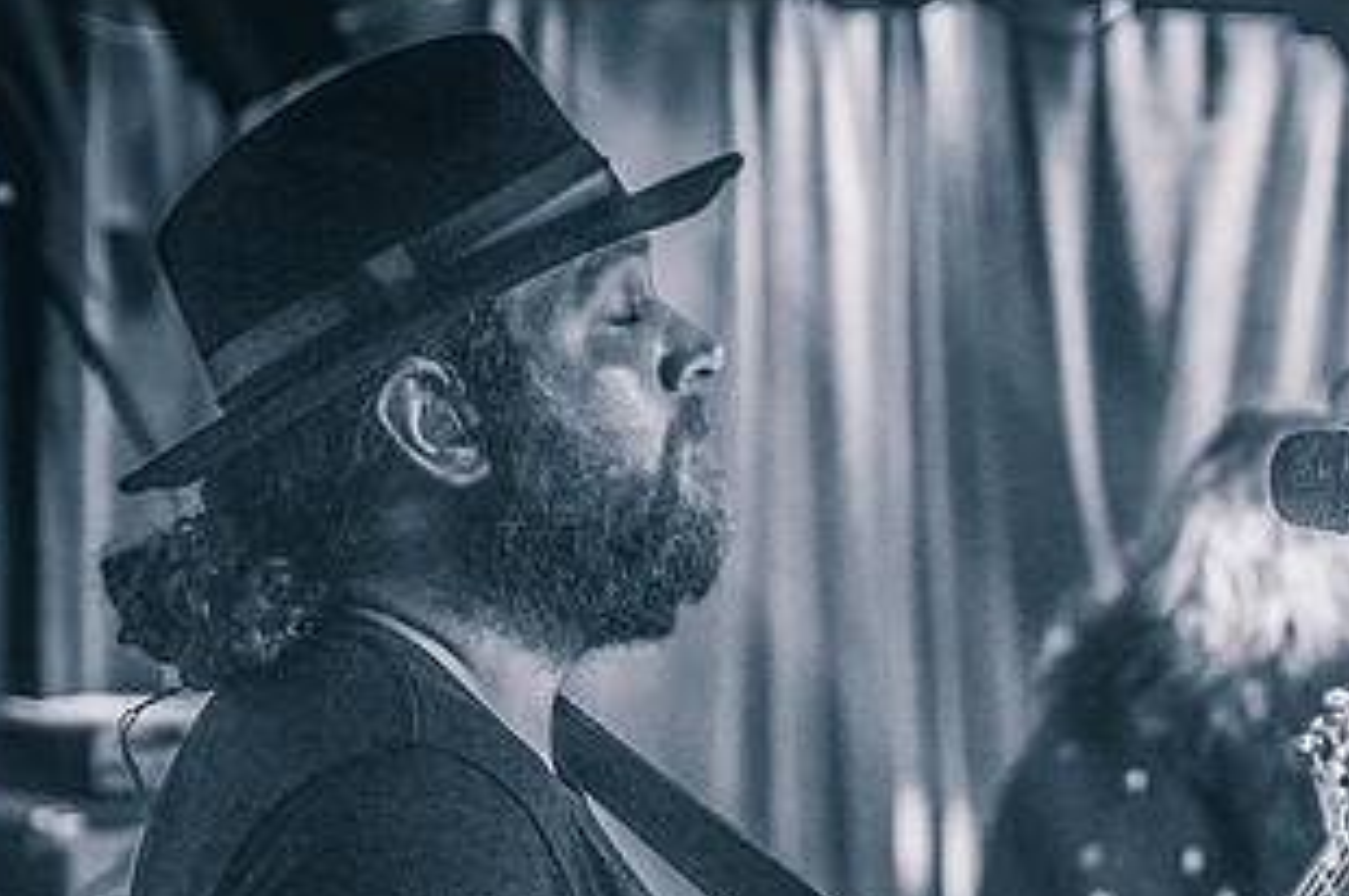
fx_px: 6101
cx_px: 825
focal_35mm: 163
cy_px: 725
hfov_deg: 12.6
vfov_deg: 8.4
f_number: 2.8
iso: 6400
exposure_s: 1/160
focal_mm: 70
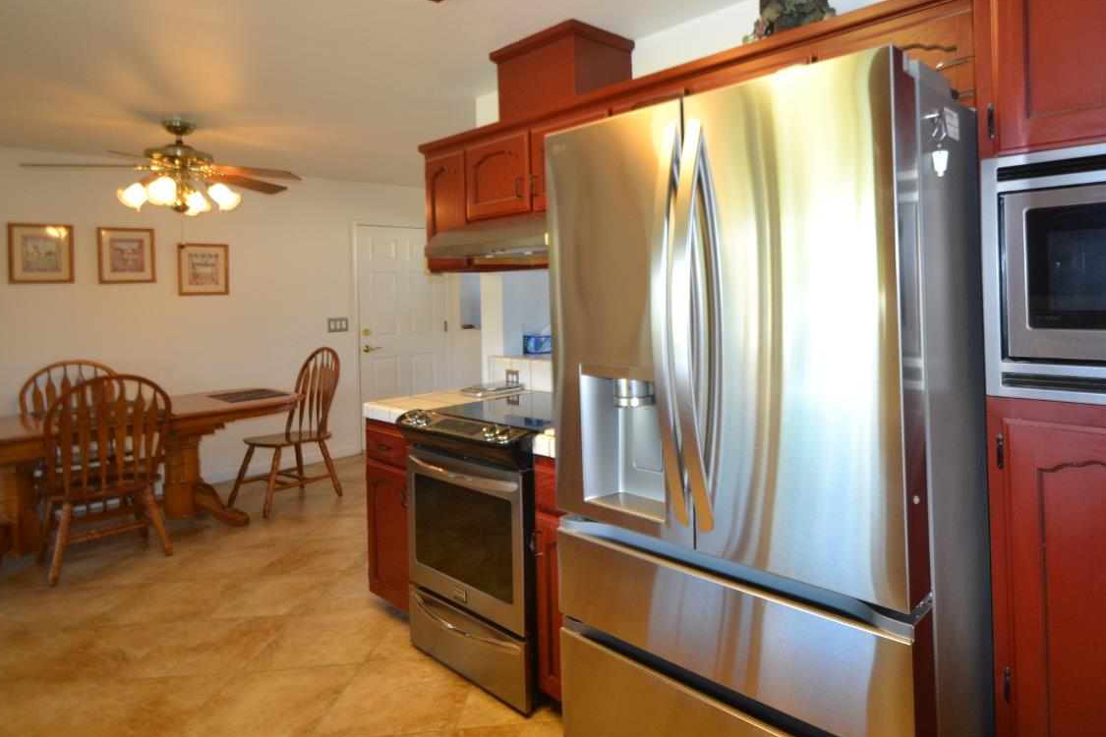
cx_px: 714
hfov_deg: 81.8
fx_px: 614
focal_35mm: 20
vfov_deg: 61.0
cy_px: 272
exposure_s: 1/60
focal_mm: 10
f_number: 3.5
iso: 640
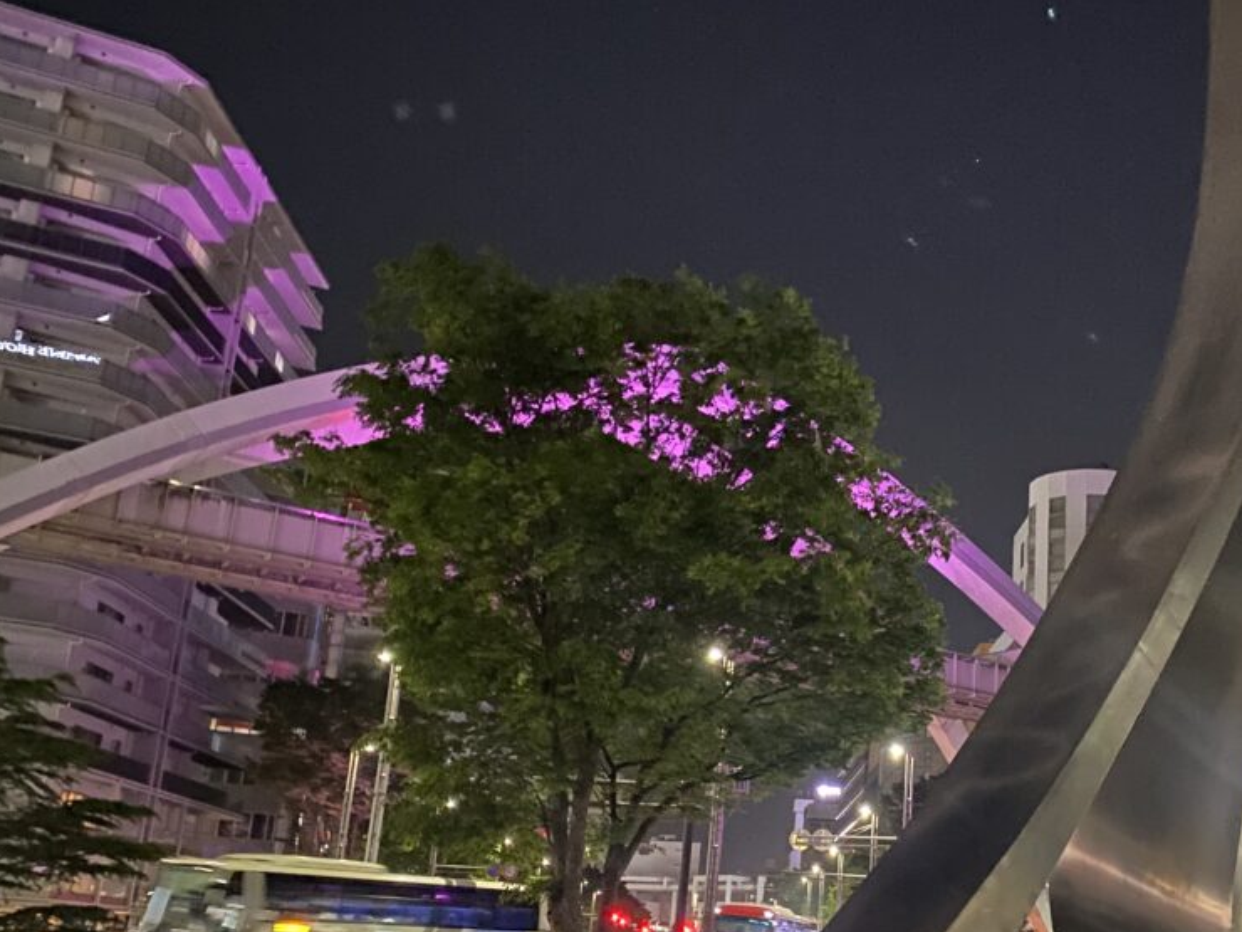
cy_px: 482
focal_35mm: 45
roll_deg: -2.5
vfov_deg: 32.2
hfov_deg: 41.1
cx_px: 906
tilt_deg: +16.6
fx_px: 1615
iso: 1250
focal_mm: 4.25
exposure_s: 1/14
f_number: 1.8
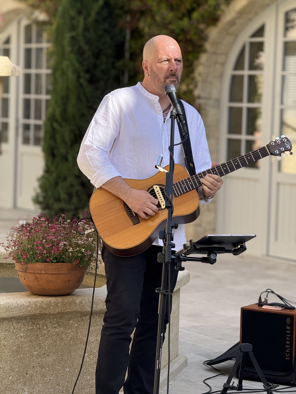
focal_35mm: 120
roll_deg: -2.4
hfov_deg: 12.3
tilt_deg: -4.0
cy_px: 197
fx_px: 1368
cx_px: 148
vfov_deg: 16.4
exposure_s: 1/514
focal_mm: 15.66
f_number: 2.8
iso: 64
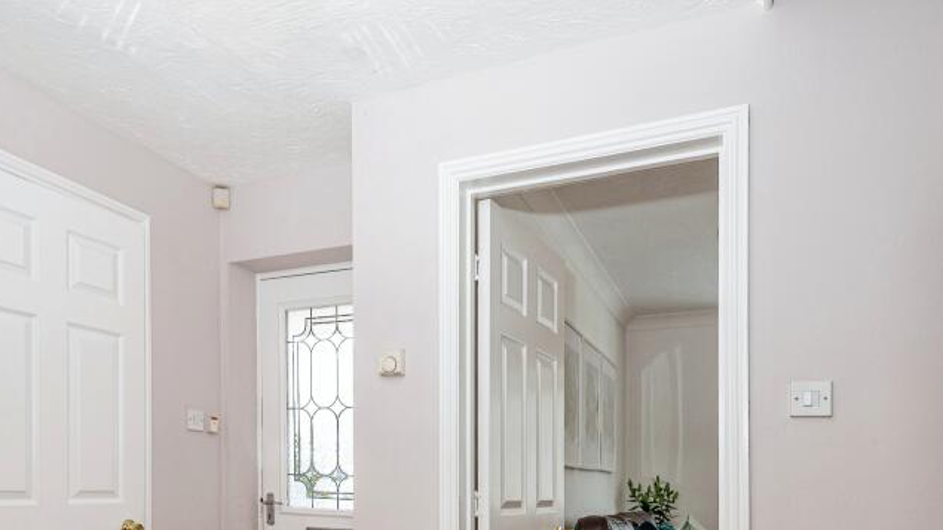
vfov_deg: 39.0
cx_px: 370
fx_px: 675
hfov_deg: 69.1
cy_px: 503
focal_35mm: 27
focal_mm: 16
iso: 320
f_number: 8
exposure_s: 1/30
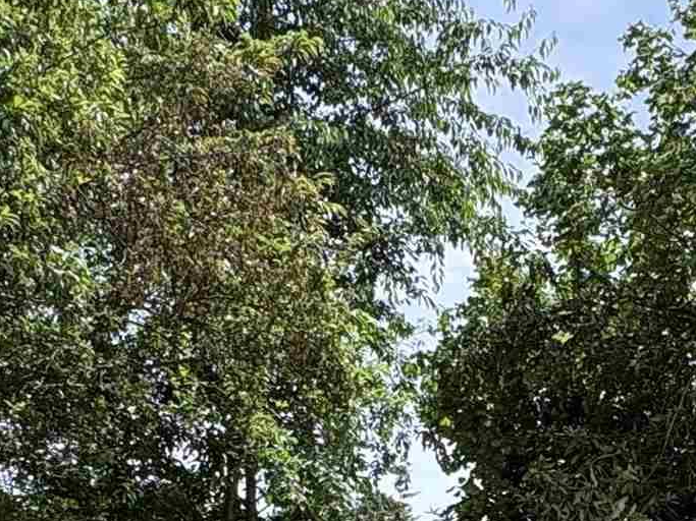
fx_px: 1266
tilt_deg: -4.6
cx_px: 519
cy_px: 820
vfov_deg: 19.7
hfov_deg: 30.2
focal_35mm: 63
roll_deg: +0.4
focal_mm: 2.22
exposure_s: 1/641
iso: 40
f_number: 2.2
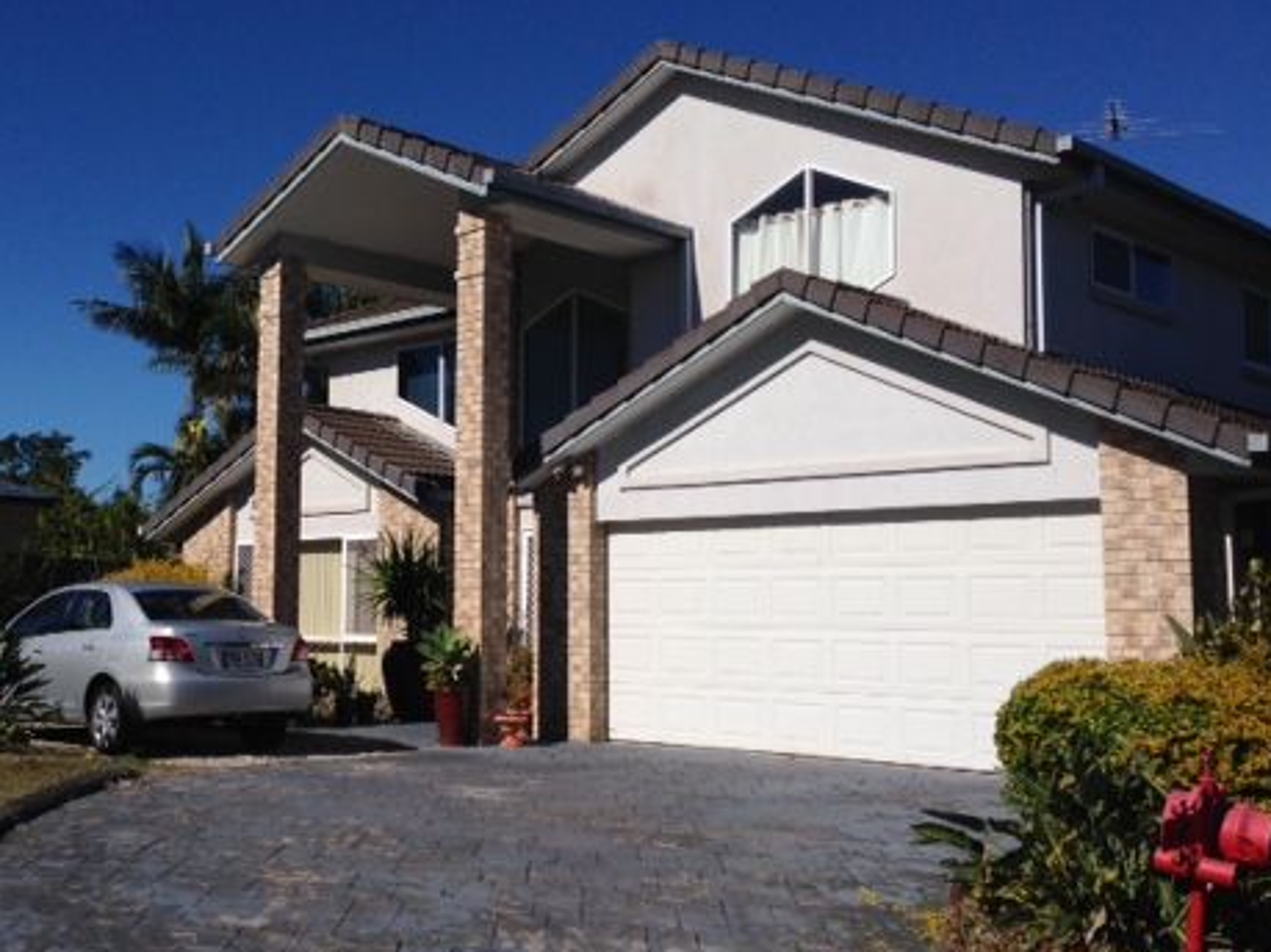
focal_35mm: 46
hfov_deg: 40.6
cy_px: 440
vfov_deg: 31.5
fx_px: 1689
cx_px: 396
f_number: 2.4
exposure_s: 1/4184
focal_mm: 4.12
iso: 50
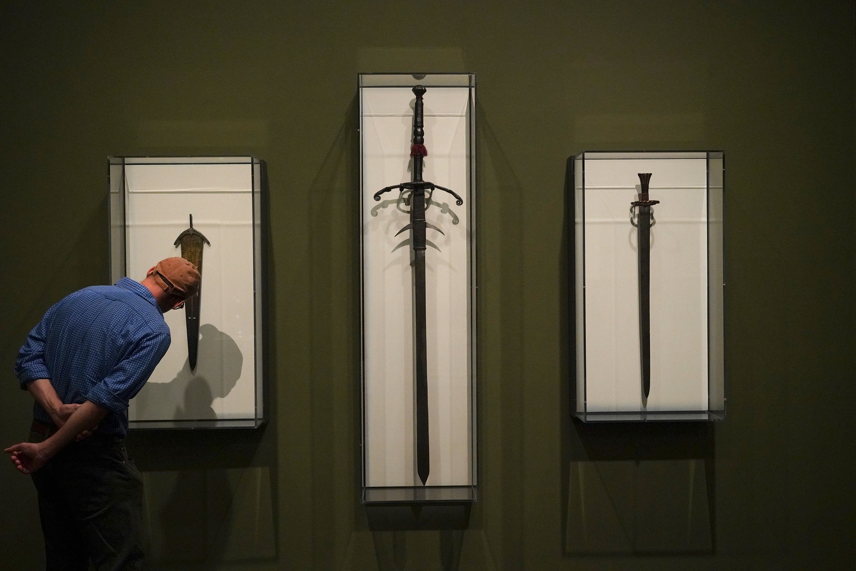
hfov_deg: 48.5
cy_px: 286
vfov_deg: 33.4
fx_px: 951
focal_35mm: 40
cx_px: 428
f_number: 5
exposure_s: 1/100
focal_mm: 40
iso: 8000
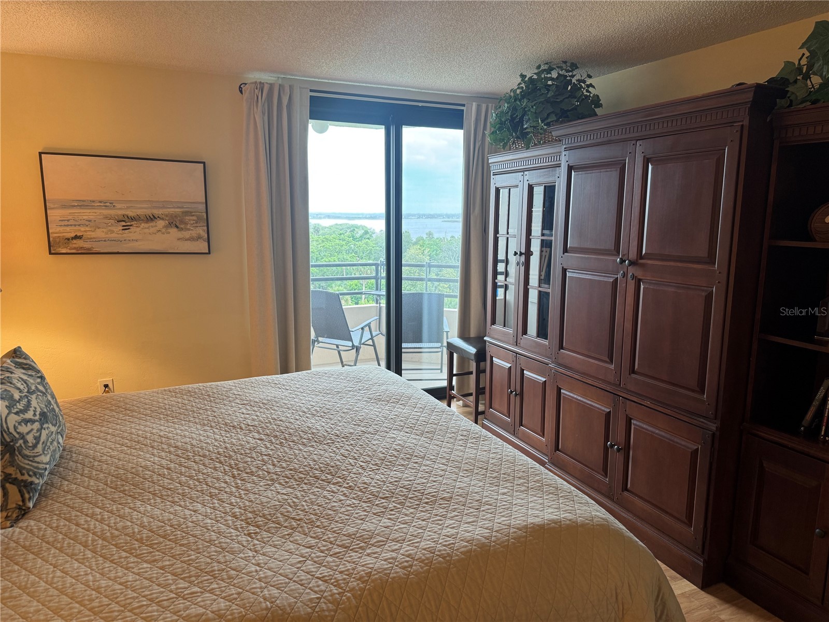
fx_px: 575
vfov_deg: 56.8
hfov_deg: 71.6
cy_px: 311
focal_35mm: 24
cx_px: 414
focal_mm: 6.76
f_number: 1.78
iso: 160
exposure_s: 1/60
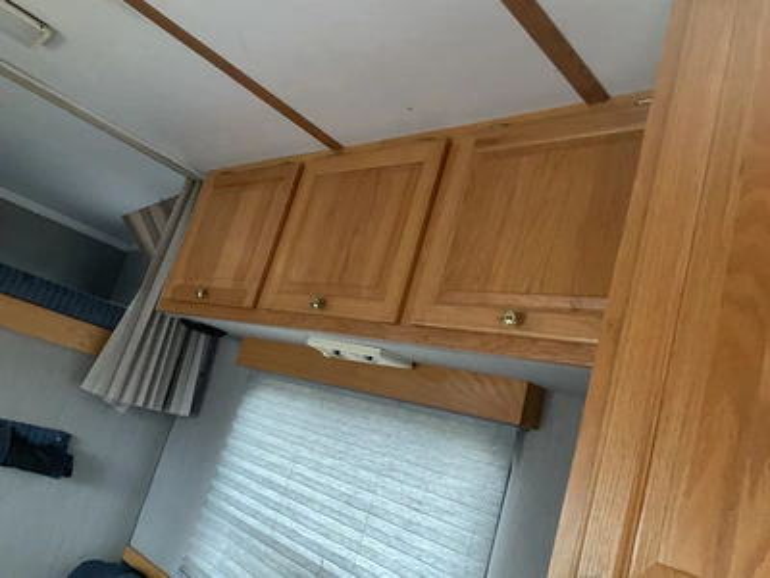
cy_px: 289
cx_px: 385
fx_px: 645
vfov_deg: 48.2
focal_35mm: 29
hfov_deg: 61.7
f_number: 1.8
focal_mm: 3
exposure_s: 1/60
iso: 160
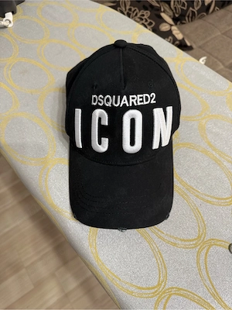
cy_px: 155
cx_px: 116
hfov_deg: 56.8
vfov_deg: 71.6
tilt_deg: -64.3
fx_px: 214
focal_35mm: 24
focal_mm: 6.76
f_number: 1.78
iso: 160
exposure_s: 1/50
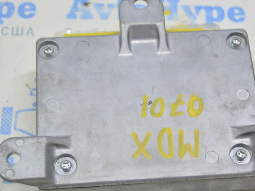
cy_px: 97
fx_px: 690
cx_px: 150
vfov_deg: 15.8
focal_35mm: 94
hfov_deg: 20.9
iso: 400
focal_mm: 45
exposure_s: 1/20
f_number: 5.6
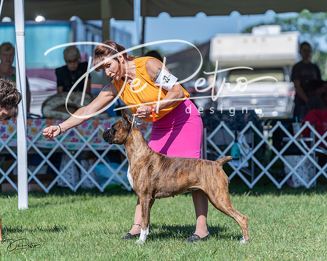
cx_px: 164
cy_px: 130
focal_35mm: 193
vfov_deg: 8.0
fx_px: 1863
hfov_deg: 10.0
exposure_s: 1/1250
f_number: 4
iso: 100
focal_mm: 171
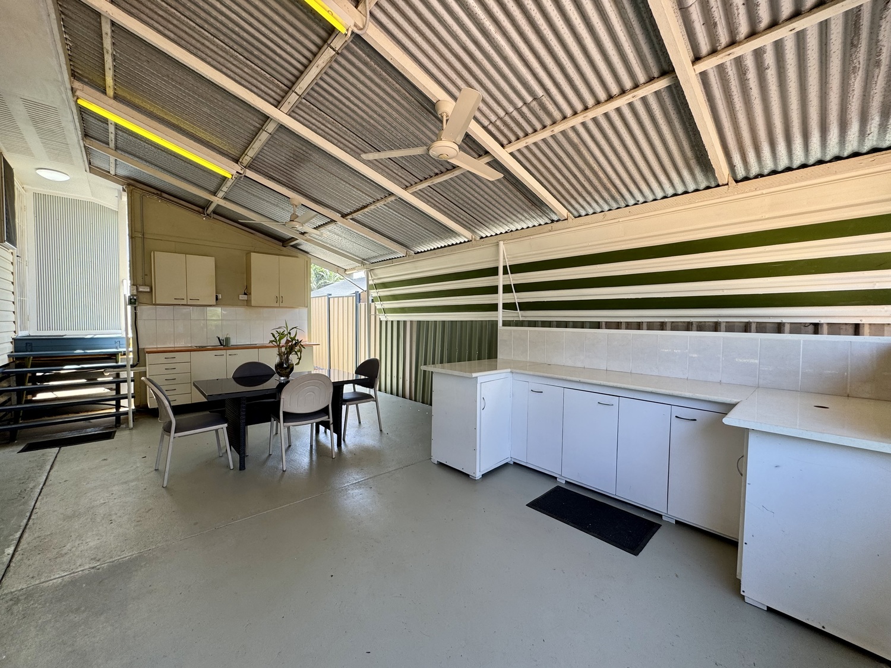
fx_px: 360
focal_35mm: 14
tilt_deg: -1.8
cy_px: 334
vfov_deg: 85.7
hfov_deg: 102.1
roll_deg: +0.7
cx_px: 446
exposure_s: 1/100
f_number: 2.2
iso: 40
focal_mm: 2.22
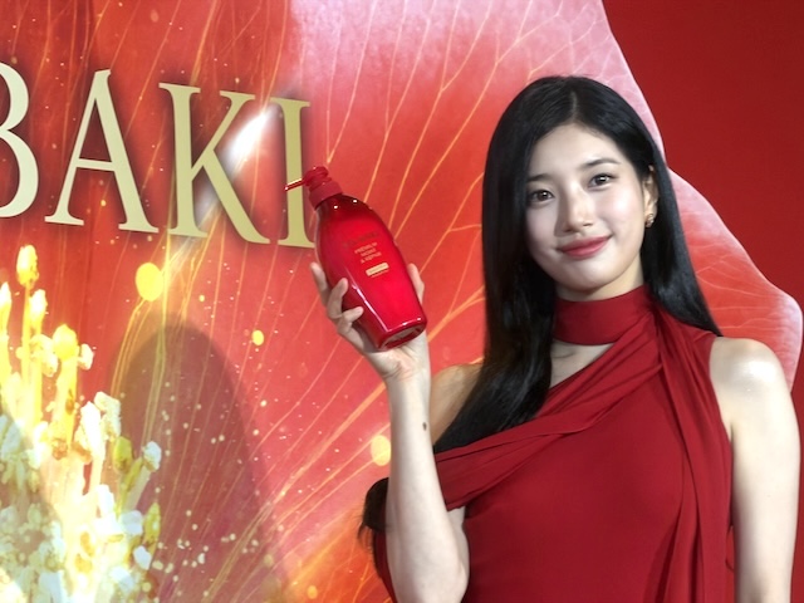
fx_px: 4645
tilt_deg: +6.6
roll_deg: +3.1
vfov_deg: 7.4
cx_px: 402
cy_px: 302
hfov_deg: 9.9
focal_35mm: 200
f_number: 2.8
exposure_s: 1/120
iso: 160
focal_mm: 16.89
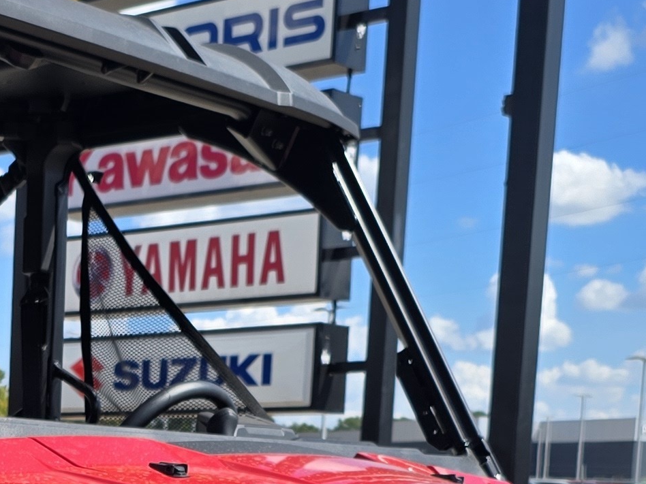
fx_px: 1810
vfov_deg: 14.3
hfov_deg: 19.6
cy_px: 717
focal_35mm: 97
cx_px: -3
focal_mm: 6.3
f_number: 1.7
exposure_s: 1/694
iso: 12
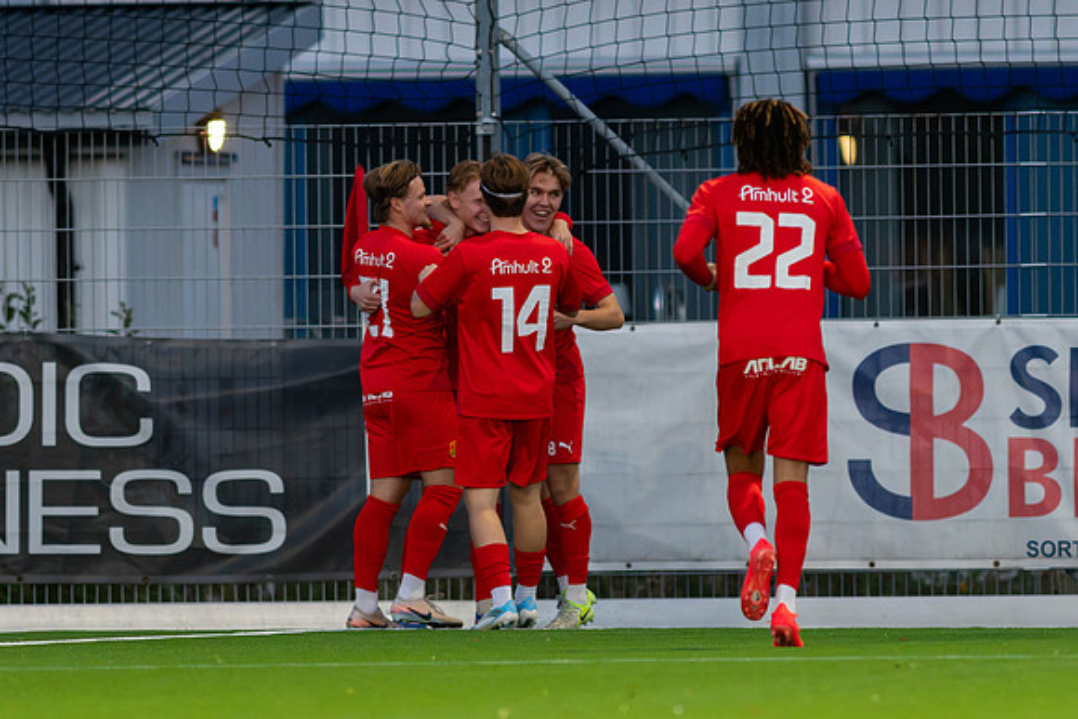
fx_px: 18766
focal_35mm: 627
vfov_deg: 2.2
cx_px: 539
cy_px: 360
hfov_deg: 3.3
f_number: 3.2
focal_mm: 300
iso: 8000
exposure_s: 1/1000
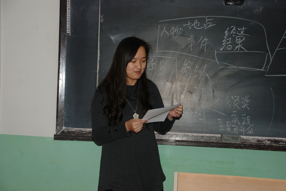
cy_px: 96
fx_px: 597
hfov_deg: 27.0
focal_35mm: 75
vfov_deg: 18.2
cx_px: 143
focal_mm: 50
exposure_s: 1/60
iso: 200
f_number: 5
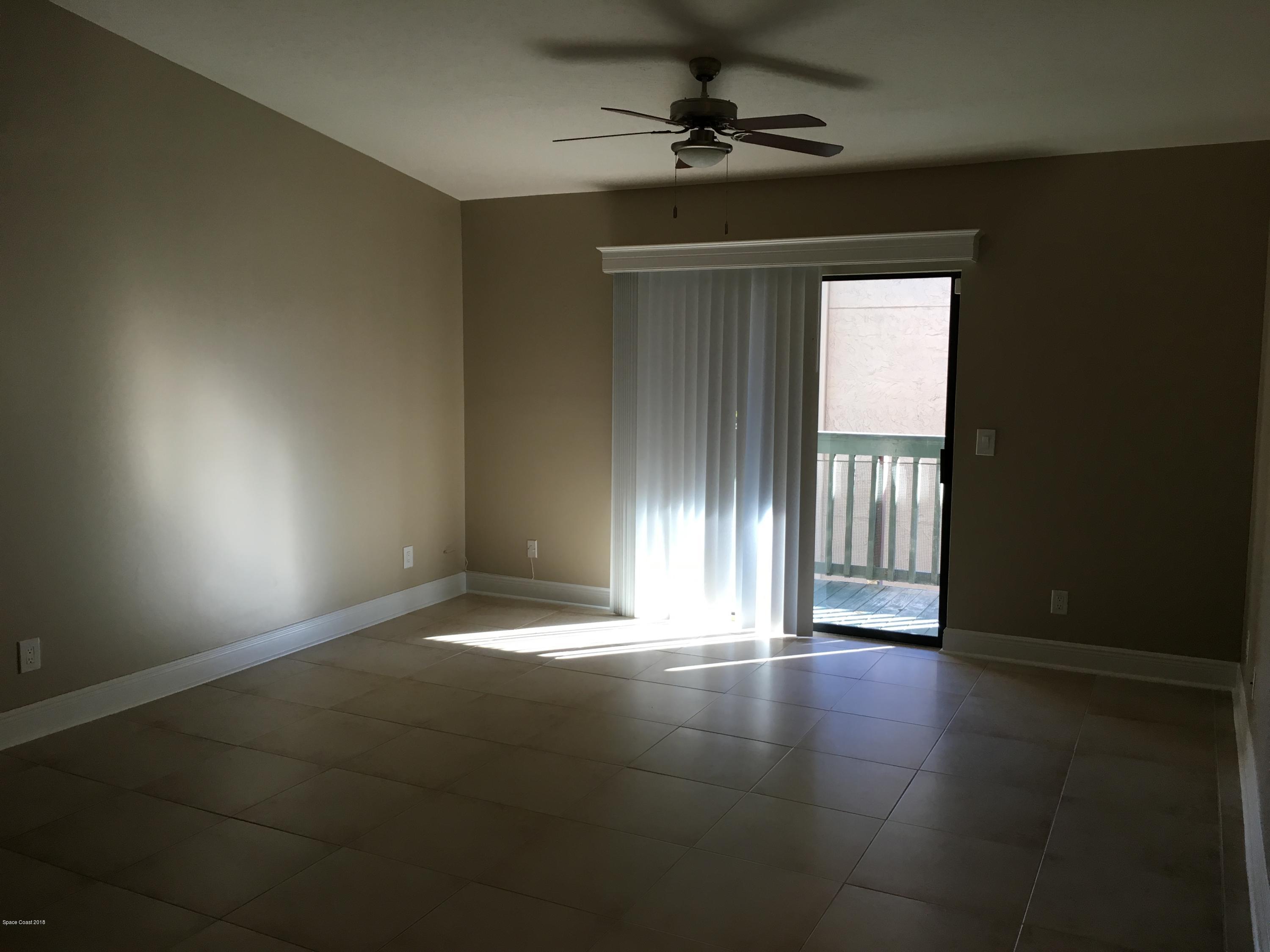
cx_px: 635
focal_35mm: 29
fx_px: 1064
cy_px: 476
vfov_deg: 48.2
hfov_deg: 61.7
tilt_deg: -5.2
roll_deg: -0.5
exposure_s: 1/40
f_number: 2.2
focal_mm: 4.15
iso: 25
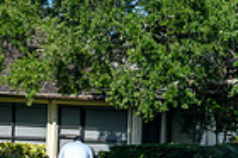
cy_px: 247
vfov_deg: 2.2
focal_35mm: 610
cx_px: 24
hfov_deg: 3.4
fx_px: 4028
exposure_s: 1/800
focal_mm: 98
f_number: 7.1
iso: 200
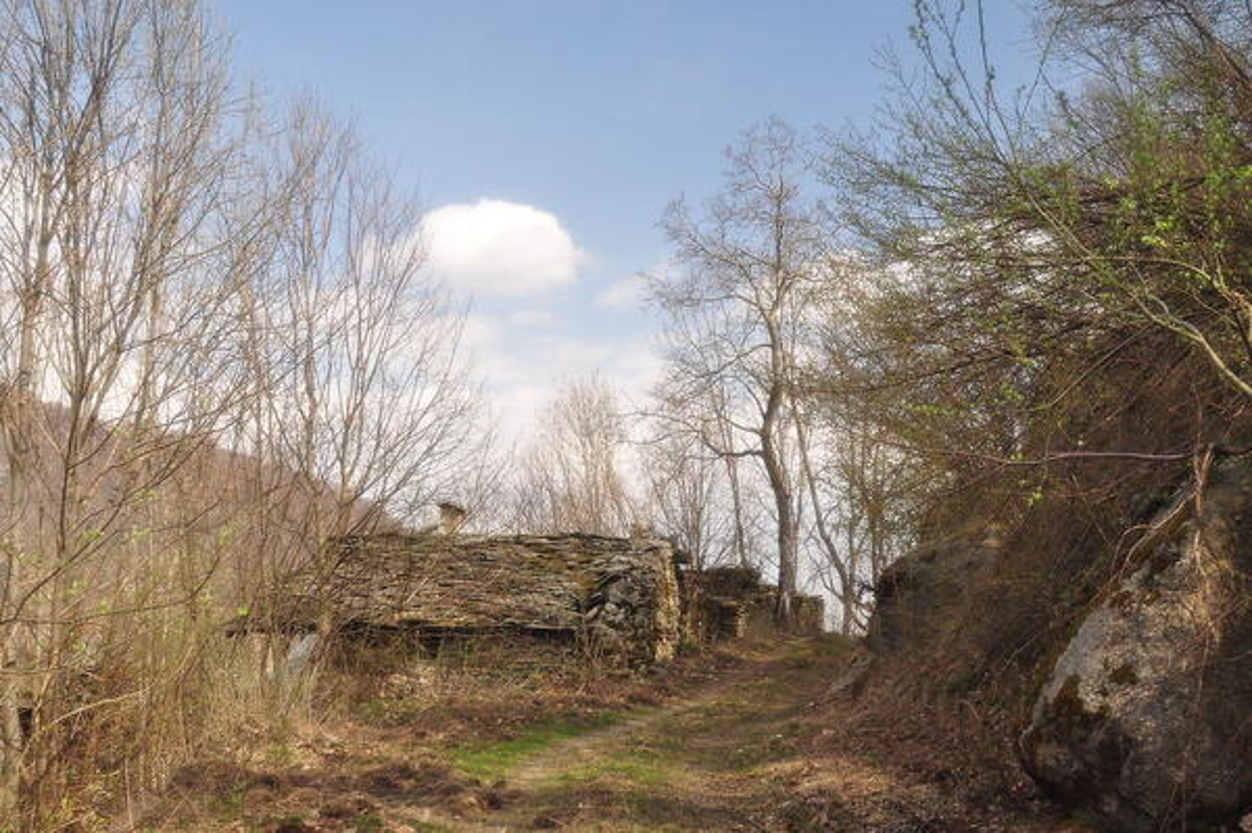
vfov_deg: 31.8
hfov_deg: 46.4
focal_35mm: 42
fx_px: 1459
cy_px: 416
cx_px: 626
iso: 400
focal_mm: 28
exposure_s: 1/80
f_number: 8
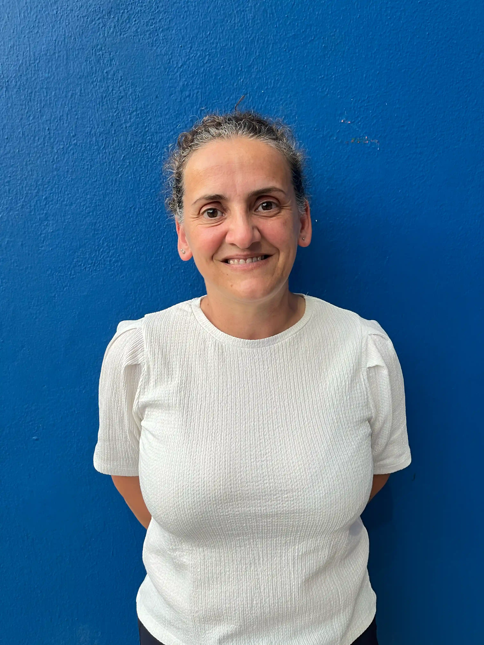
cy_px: 322
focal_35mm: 26
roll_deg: +1.0
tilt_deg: -8.7
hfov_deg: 53.1
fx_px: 485
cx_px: 242
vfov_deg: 67.3
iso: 80
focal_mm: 5.1
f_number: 1.6
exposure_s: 1/50
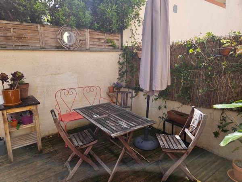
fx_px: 161
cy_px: 91
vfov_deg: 58.9
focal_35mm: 23
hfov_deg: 73.9
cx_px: 121
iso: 40
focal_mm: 5.4
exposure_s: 1/1192
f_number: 1.8
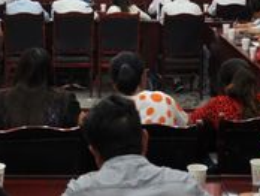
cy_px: -51
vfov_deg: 15.6
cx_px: 81
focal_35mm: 91
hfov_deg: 21.4
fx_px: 684
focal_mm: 22
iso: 400
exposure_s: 1/15
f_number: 4
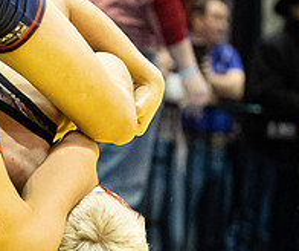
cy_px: 216
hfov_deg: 3.7
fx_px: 4613
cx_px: -204
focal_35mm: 512
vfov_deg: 3.1
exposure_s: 1/500
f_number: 4
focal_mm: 125
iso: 8000
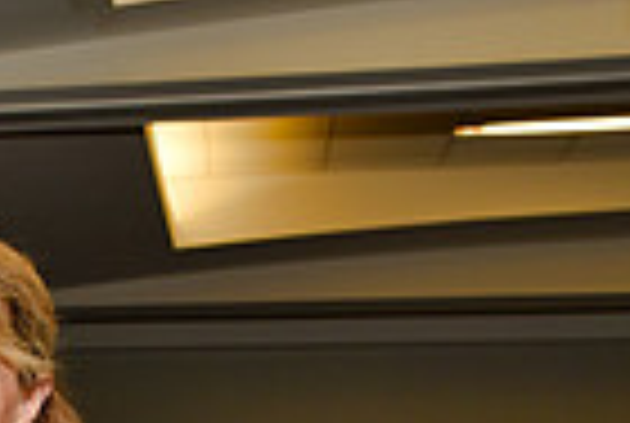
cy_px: 866
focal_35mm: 120
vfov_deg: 10.5
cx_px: -333
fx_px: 2104
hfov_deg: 15.6
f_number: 5
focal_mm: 29
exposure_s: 1/60
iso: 200
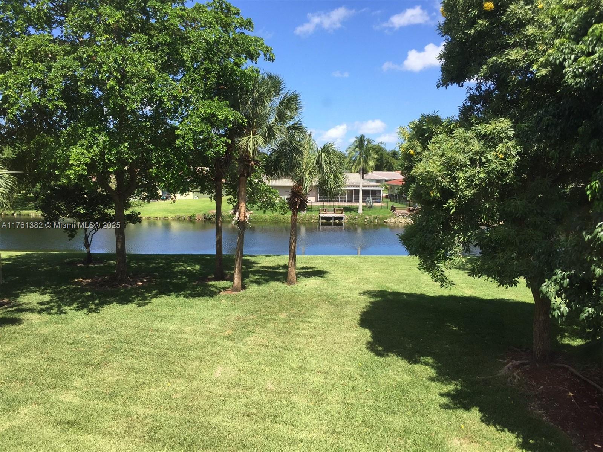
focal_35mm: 29
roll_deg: -2.1
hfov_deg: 61.7
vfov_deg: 48.2
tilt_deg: -6.3
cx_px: 302
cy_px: 226
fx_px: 505
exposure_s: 1/1163
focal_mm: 4.15
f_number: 2.2
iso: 32
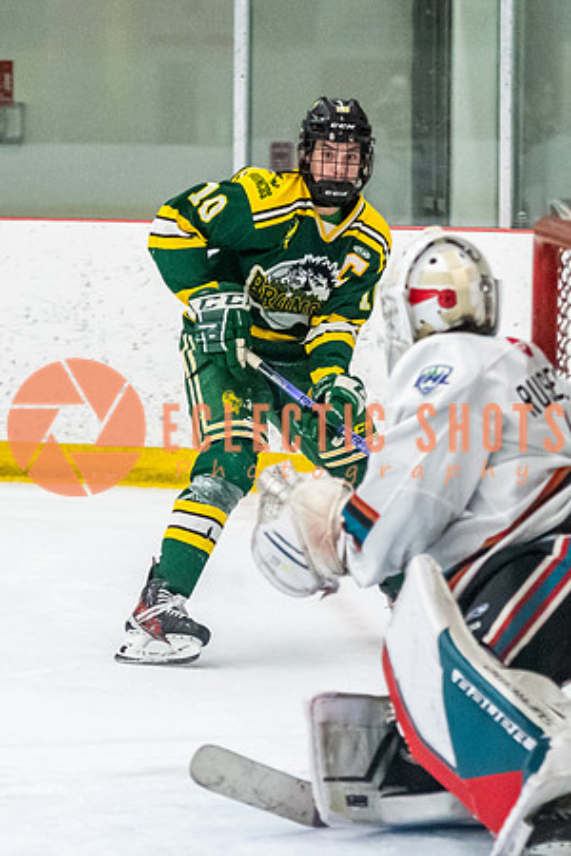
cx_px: 311
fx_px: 6343
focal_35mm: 267
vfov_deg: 7.7
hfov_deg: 5.2
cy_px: 443
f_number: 2.8
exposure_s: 1/800
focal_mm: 90
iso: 4000
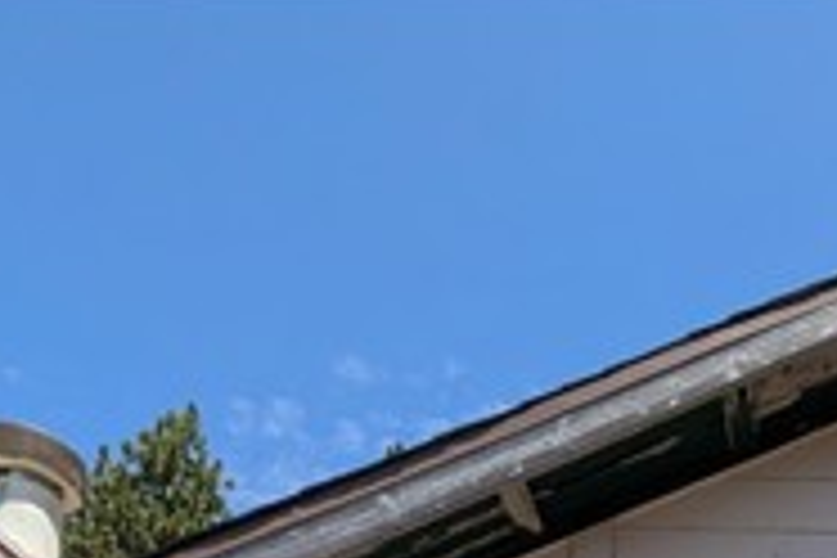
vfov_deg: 20.0
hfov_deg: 38.7
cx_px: 886
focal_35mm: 43
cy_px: 1060
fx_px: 1000
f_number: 1.7
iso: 60
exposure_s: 1/2342
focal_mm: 2.02
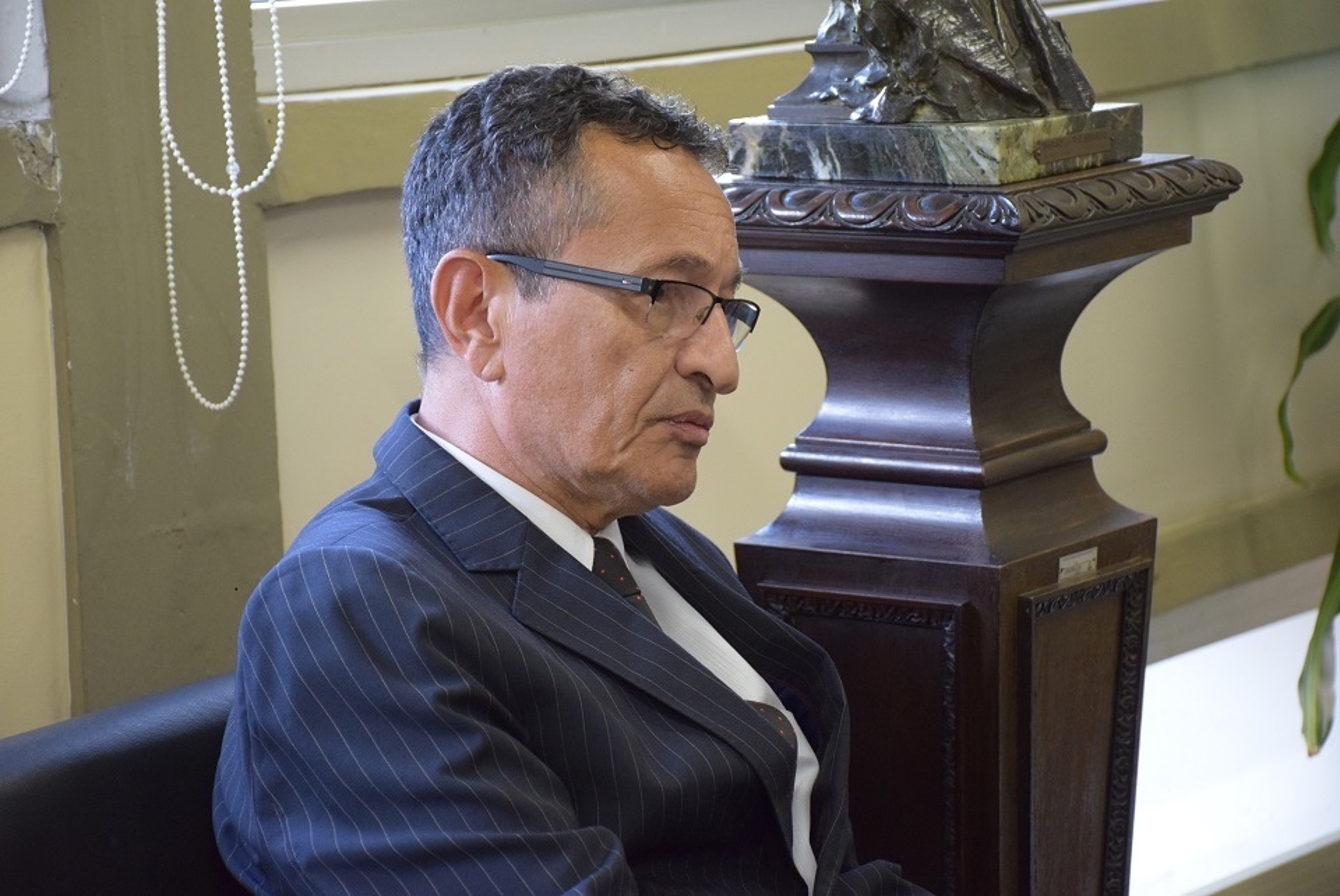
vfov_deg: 12.2
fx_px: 4191
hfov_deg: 18.2
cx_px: 670
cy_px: 448
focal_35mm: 112
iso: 2000
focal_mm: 75
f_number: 5
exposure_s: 1/60
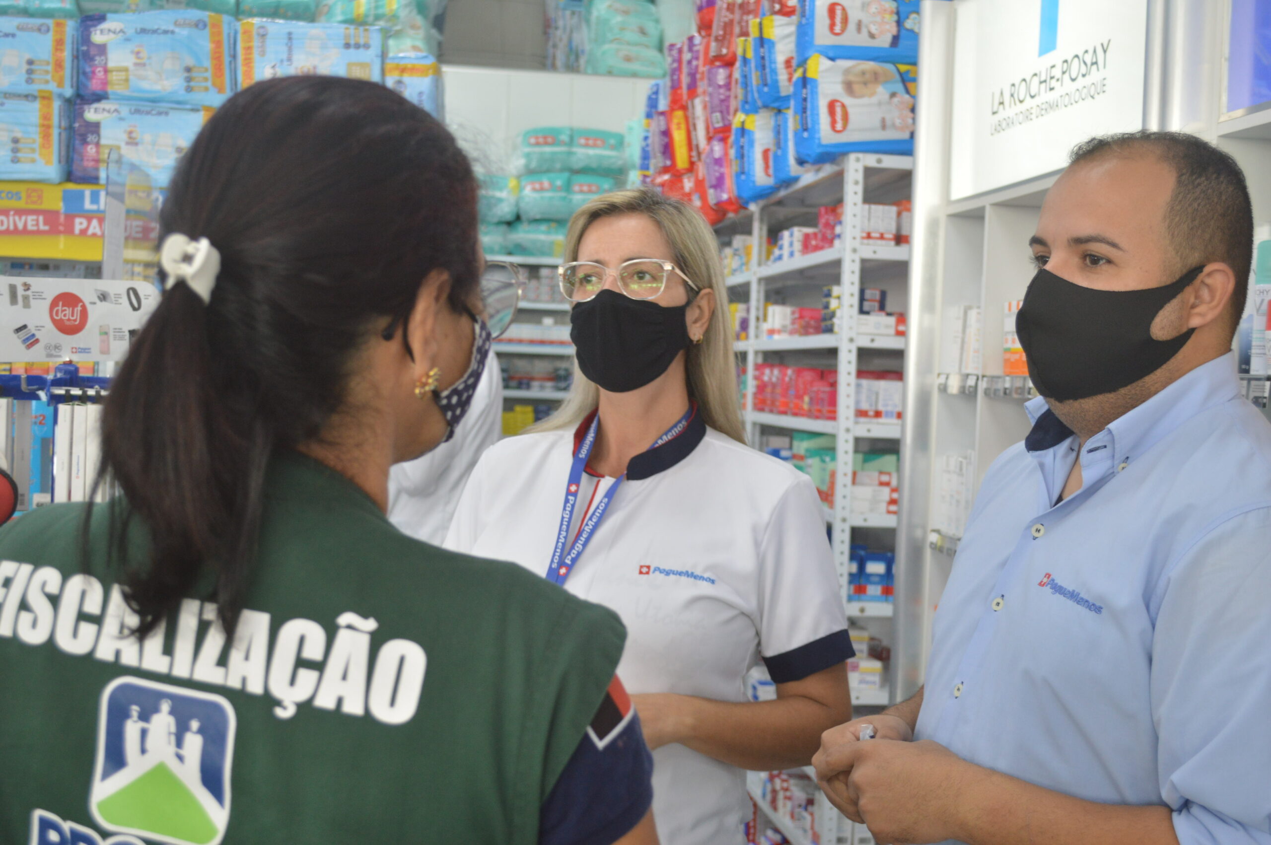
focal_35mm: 44
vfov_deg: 30.8
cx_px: 636
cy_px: 422
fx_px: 1534
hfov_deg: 45.0
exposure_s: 1/50
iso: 400
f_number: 4.5
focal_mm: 29
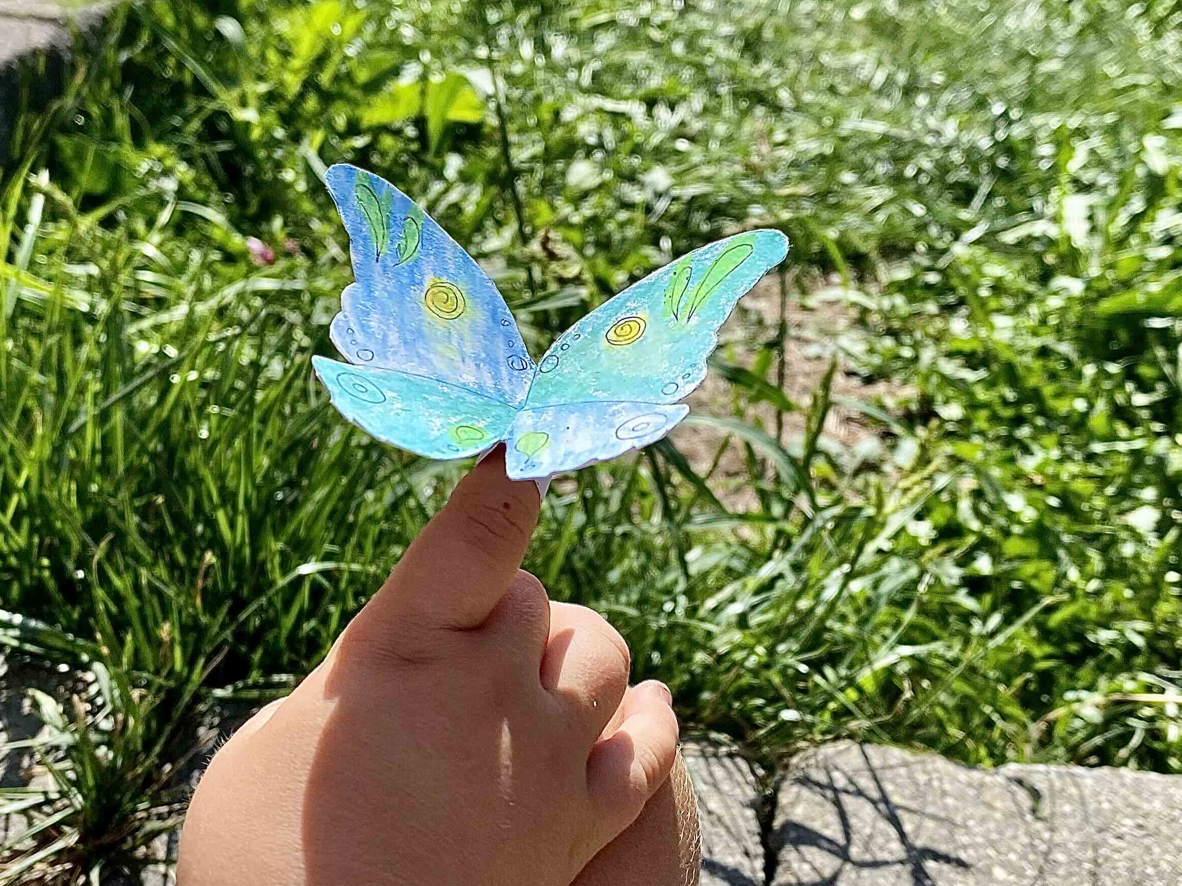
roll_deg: -6.1
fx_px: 956
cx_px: 631
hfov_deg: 63.4
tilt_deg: -25.9
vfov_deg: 49.7
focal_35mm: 28
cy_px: 463
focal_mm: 4.25
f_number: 1.8
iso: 32
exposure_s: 1/1727
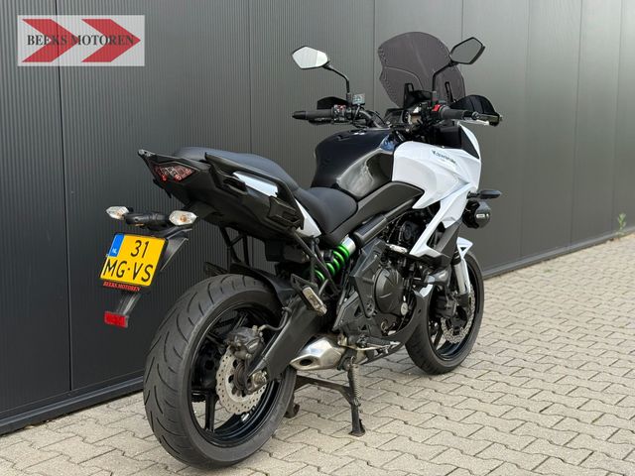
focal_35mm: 48
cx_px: 318
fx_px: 881
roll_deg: +0.1
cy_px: 238
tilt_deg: -6.9
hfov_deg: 39.7
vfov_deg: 30.3
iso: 80
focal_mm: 6.76
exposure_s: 1/587
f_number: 1.78
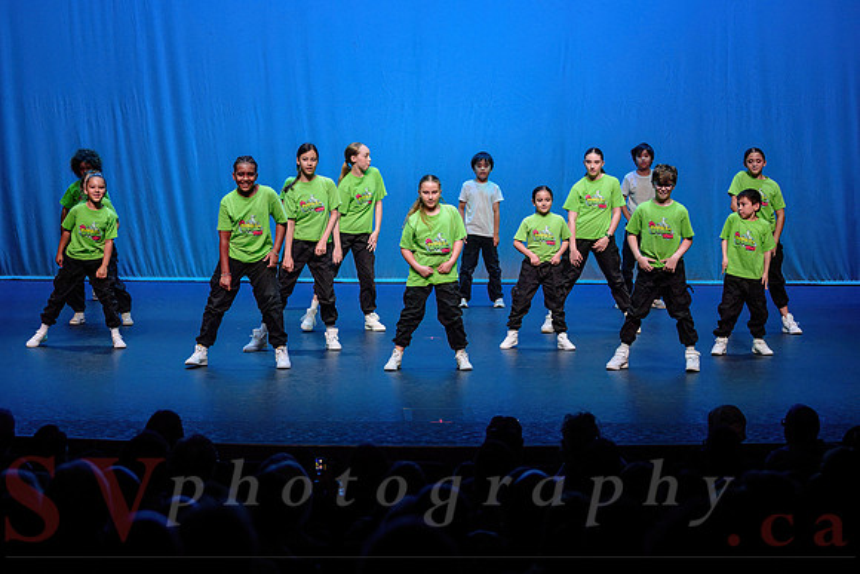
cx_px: 430
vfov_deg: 14.3
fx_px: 2283
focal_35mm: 96
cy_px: 182
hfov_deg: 21.3
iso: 1250
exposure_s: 1/500
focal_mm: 70
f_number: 2.8
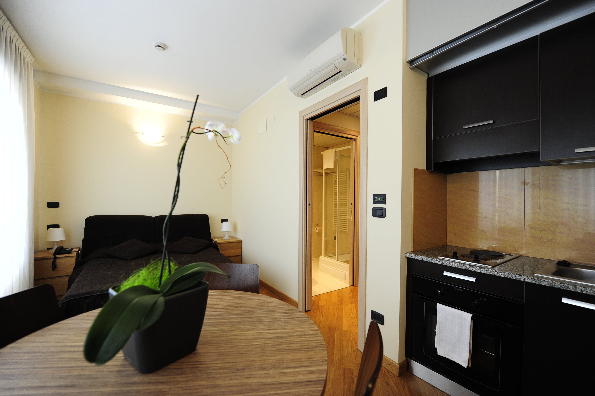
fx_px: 248
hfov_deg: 100.4
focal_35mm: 15
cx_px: 298
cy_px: 198
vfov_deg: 77.3
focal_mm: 15
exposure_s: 1/125
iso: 800
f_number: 3.2
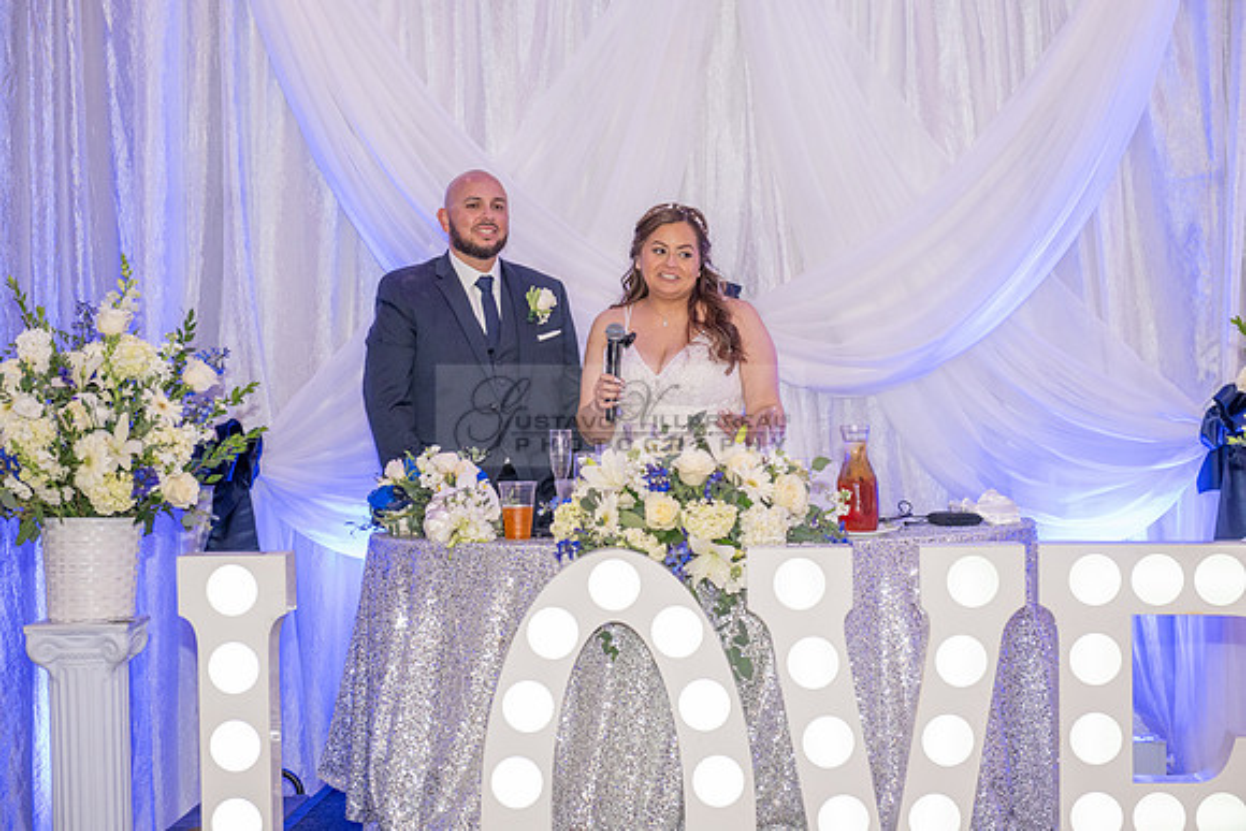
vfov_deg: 19.5
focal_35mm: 70
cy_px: 416
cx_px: 623
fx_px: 2423
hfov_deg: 28.8
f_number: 4
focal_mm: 70
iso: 1600
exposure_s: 1/200
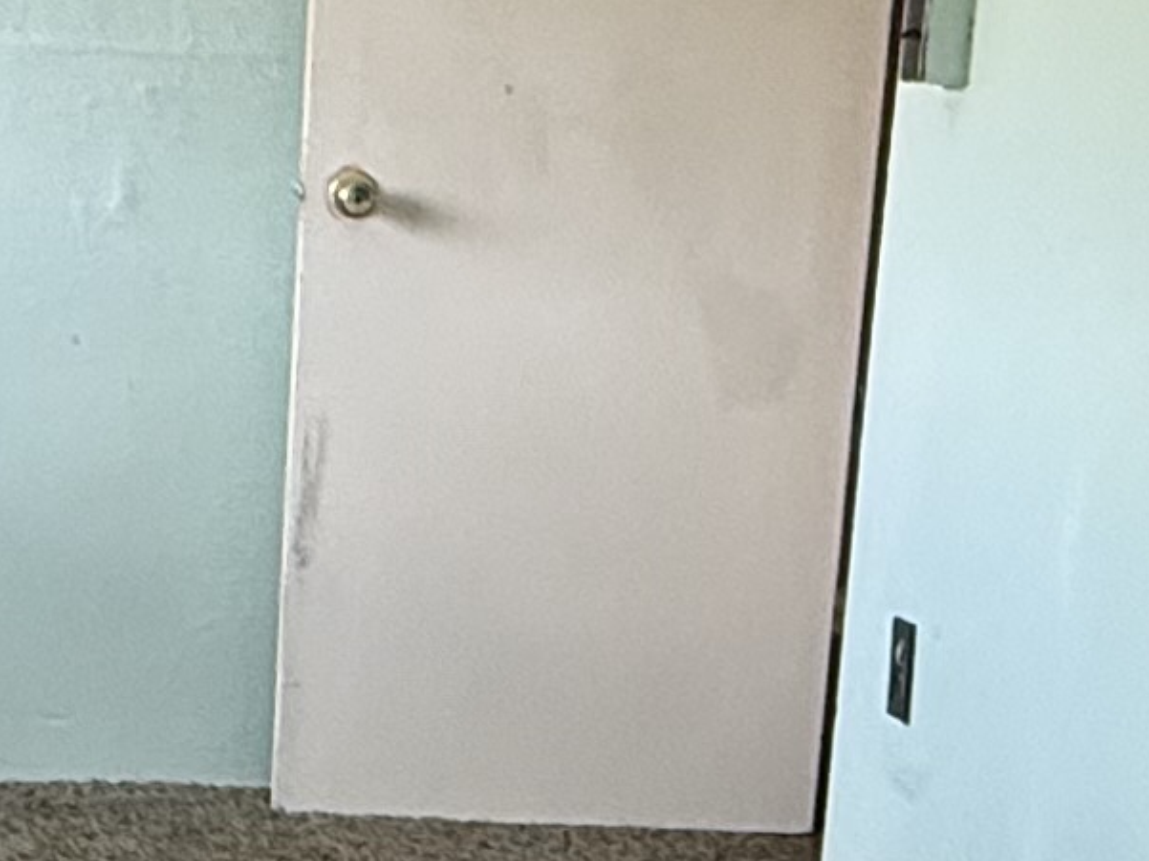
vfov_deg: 15.6
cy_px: 742
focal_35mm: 94
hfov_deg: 20.8
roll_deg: -3.4
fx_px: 3118
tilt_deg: -13.6
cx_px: 335
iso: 250
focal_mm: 2.22
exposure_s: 1/99
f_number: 2.2
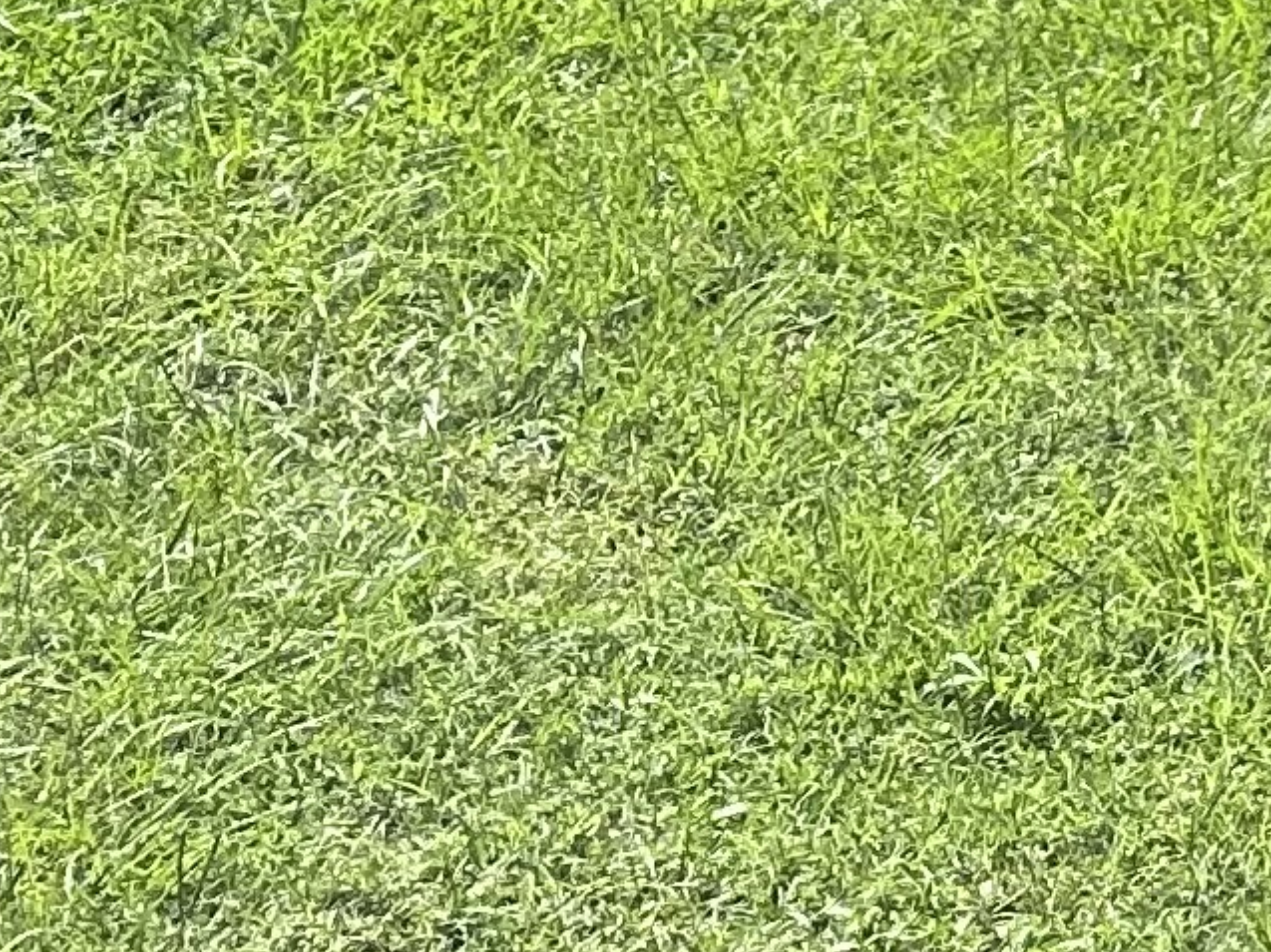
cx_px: 3929
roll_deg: +0.3
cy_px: -1577
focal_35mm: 152
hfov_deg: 9.7
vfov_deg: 8.6
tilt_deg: +1.0
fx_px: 5578
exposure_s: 1/1845
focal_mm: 6.86
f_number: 1.78
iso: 80
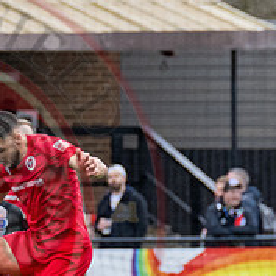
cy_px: 214
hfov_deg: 1.5
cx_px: -8
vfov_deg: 1.5
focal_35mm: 1180
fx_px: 10644
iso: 800
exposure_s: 1/1250
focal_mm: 200
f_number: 4
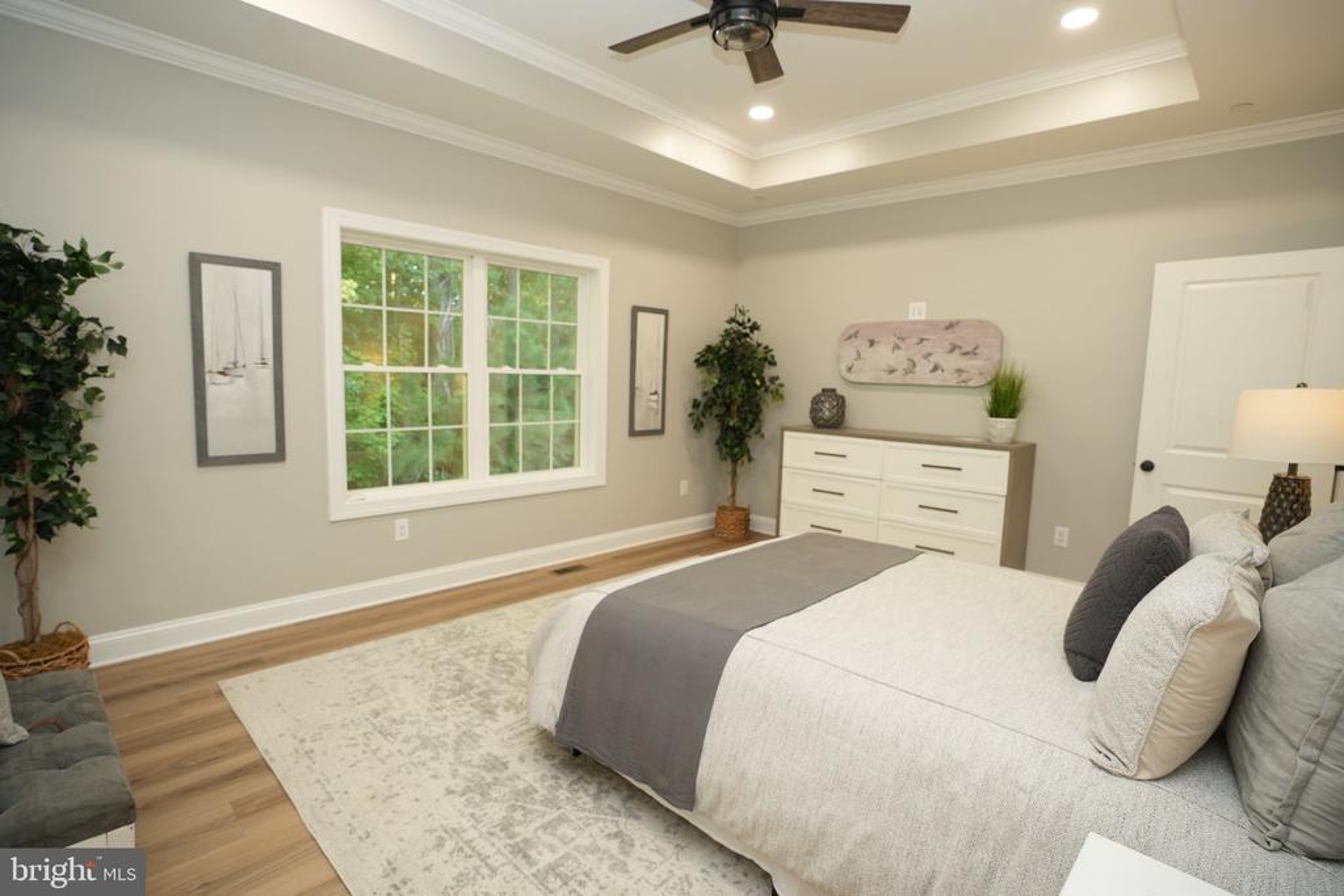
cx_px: 672
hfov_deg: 92.3
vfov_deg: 69.5
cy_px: 448
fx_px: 646
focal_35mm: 17
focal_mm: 17.3
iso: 1000
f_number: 3.5
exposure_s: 1/100
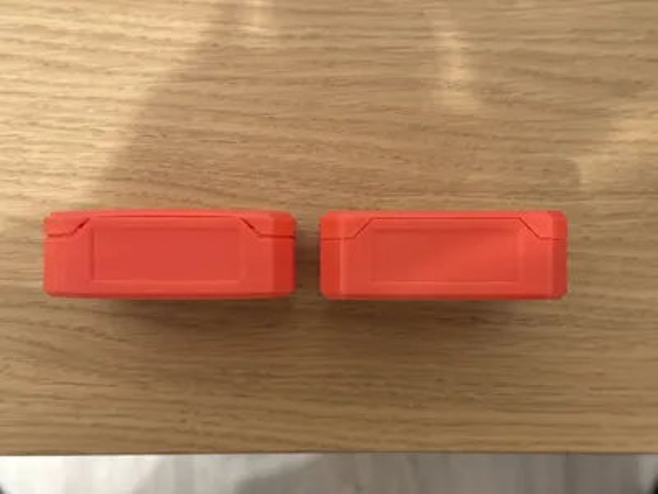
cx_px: 329
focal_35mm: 48
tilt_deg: -88.7
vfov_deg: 30.3
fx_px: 912
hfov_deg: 39.7
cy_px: 247
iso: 500
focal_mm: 6.76
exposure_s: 1/35
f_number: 1.78
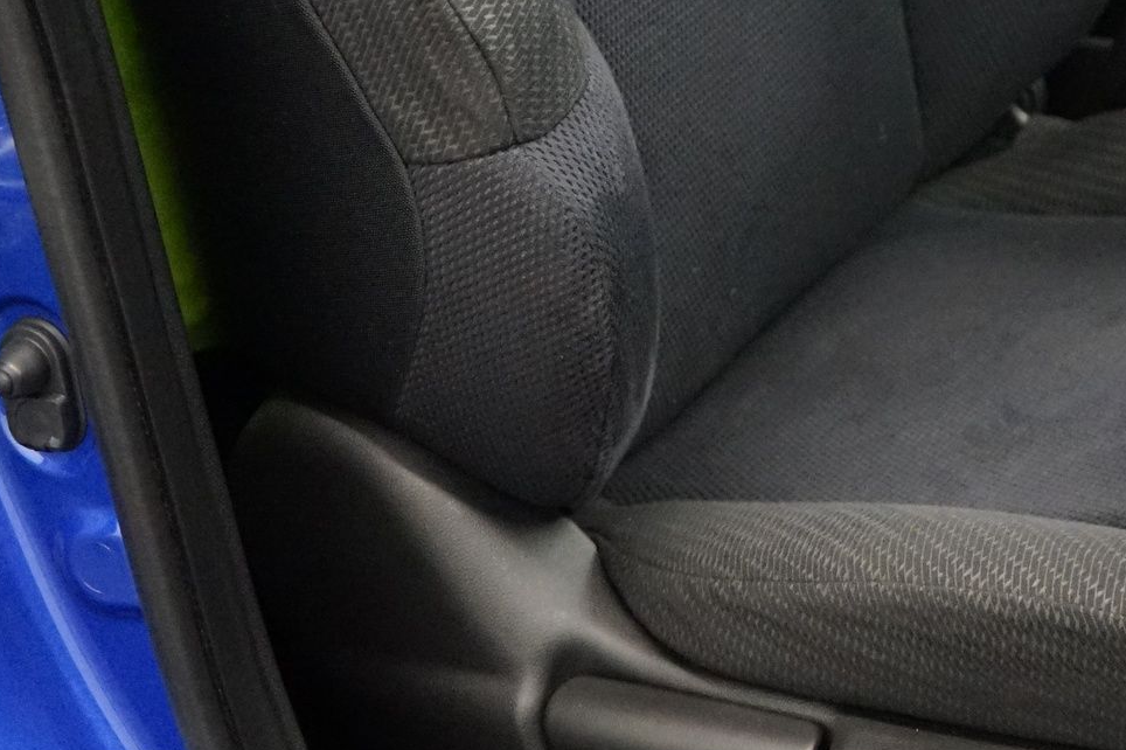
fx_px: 3001
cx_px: 1080
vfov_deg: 13.9
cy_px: -95
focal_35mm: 96
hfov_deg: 20.7
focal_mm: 37
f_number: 4
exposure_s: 1/160
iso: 6400
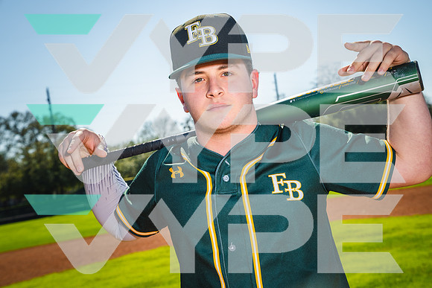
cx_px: 216
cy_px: 144
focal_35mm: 67
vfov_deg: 20.3
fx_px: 804
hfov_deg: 30.1
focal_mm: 67
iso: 100
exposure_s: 1/125
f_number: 9
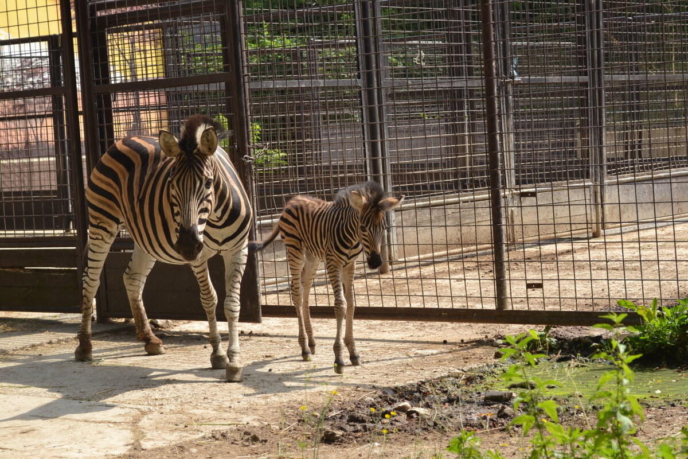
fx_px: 1577
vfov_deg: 16.6
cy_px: 230
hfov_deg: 24.6
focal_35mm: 82
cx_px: 344
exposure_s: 1/250
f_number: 8
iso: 200
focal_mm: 55
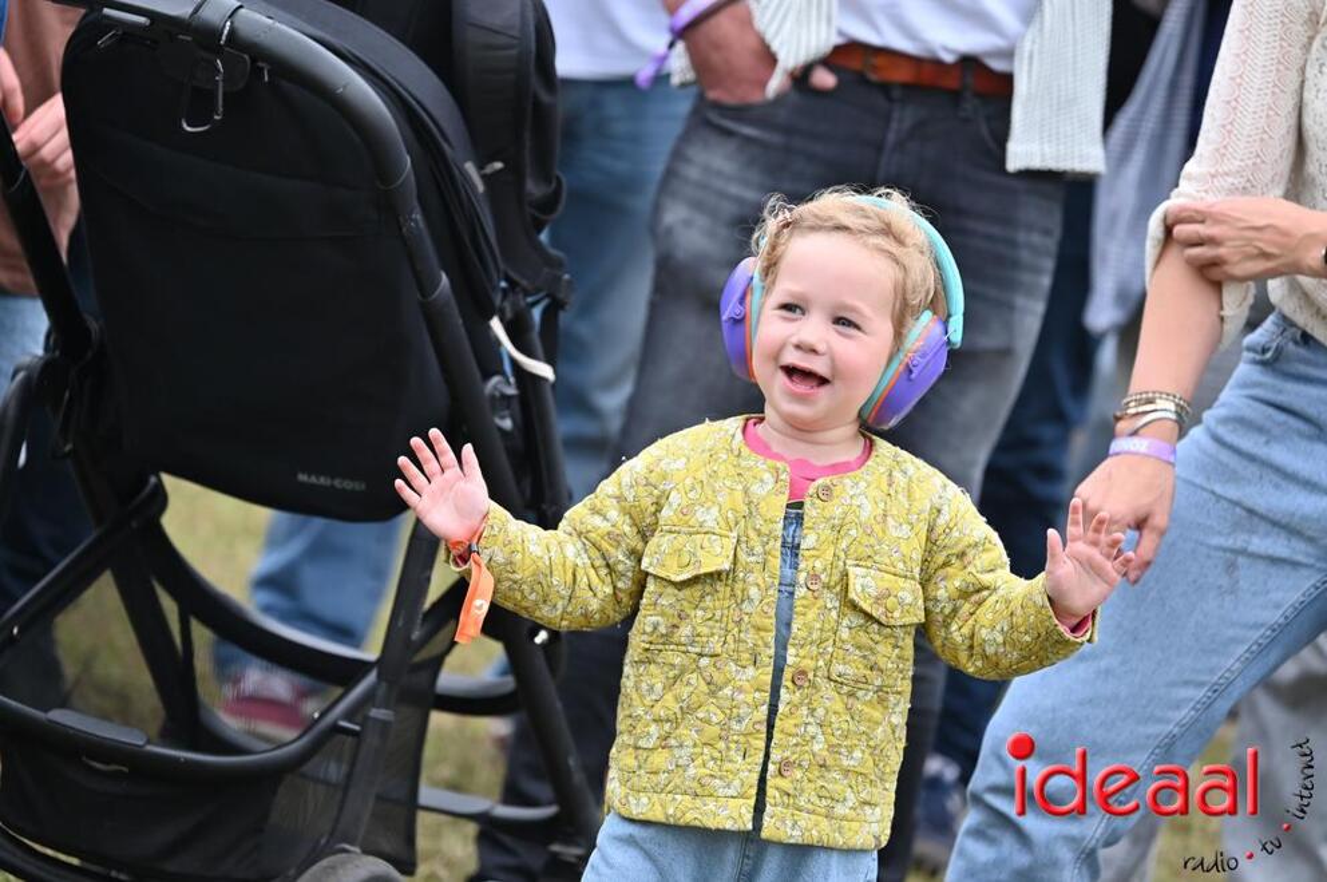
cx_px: 664
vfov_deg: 5.5
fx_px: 9205
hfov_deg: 8.2
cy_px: 441
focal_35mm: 250
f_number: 5
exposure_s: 1/320
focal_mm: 250
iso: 400
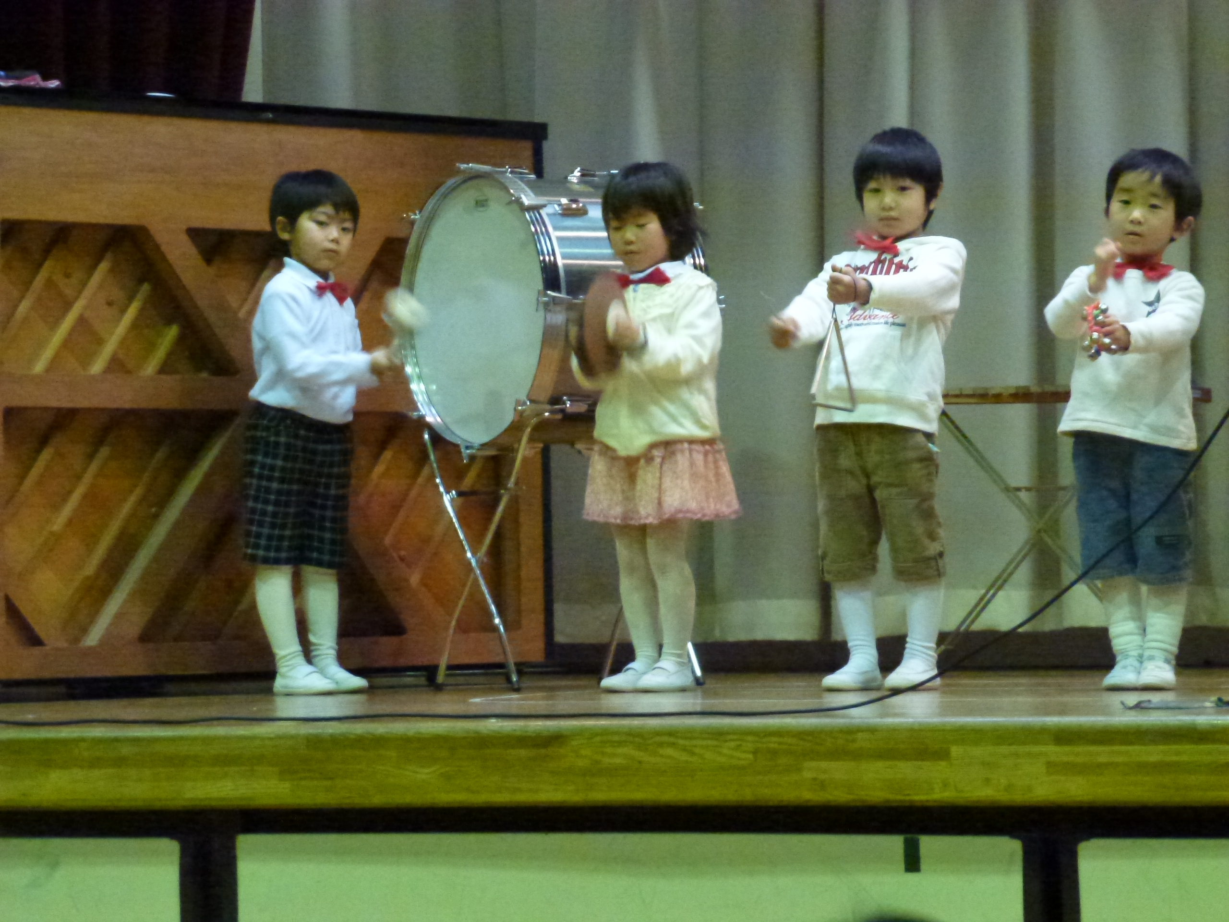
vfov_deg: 12.2
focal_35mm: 121
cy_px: 461
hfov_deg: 16.3
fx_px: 4296
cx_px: 614
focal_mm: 21.7
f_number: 5.1
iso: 1600
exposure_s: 1/40
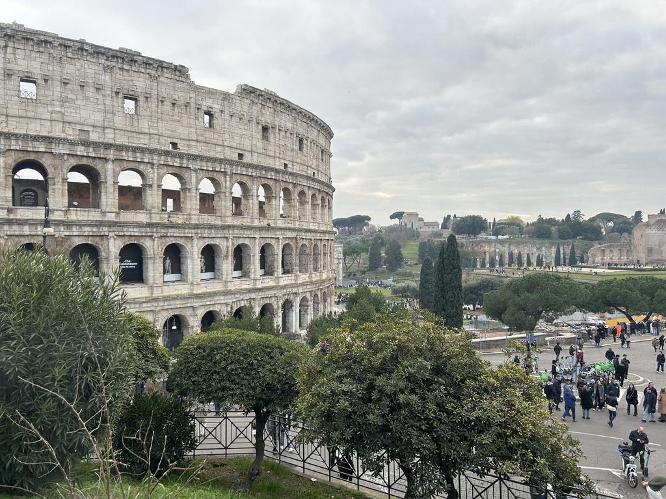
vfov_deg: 53.1
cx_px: 333
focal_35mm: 26
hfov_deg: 67.3
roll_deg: +0.7
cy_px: 250
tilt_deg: -0.8
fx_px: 500
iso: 50
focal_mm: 5.7
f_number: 1.5
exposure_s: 1/509
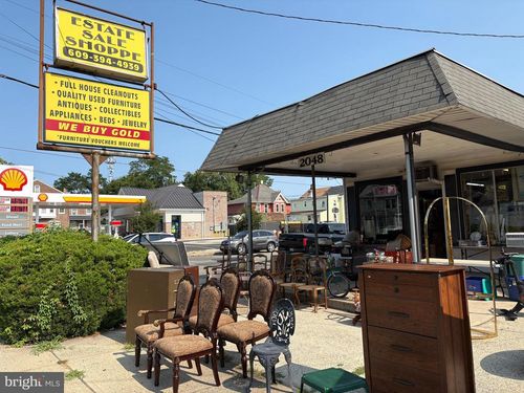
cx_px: 262
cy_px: 196
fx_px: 394
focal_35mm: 26
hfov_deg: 67.3
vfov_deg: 53.1
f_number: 1.6
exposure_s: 1/2865
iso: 50
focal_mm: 5.96
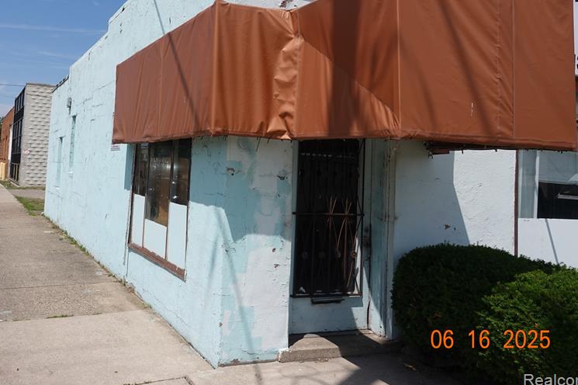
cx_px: 205
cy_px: 128
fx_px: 530
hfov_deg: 56.3
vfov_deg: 39.5
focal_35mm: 33
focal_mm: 8.8
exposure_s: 1/1000
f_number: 4.5
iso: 100
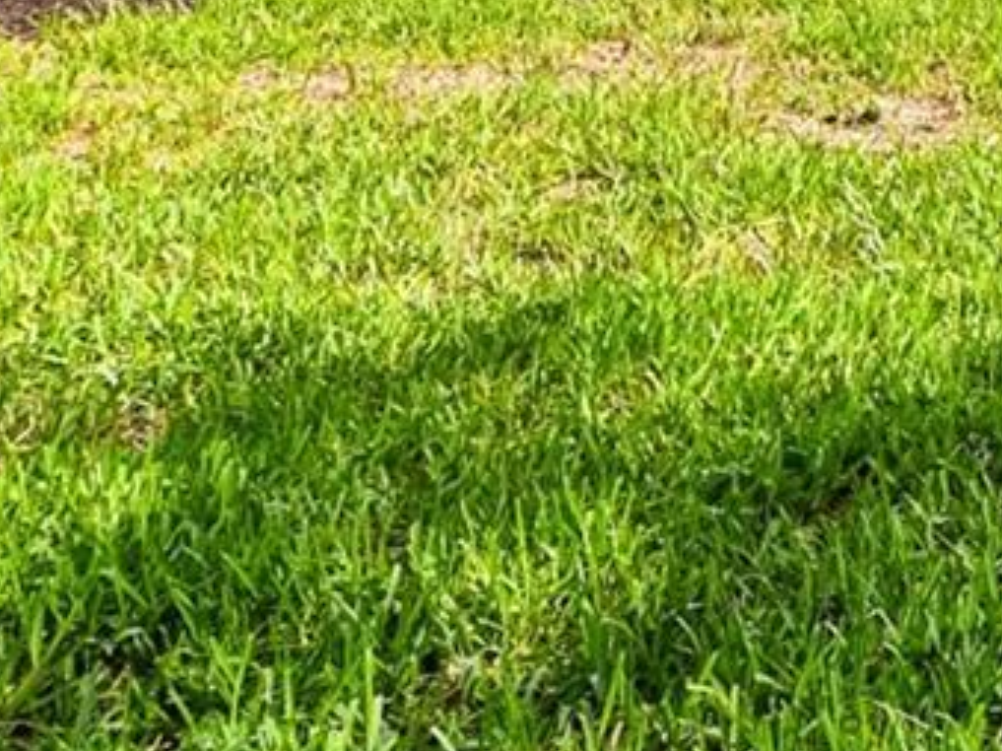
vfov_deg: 19.2
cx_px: 1469
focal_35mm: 68
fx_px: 1968
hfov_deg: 23.4
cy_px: -337
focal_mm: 10
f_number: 7.1
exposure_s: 1/200
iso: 100
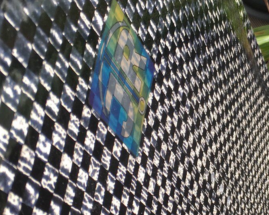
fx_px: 533
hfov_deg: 27.9
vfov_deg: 22.7
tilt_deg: -69.4
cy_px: 152
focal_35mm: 67
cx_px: 205
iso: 25
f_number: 2.2
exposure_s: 1/801
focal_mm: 4.15
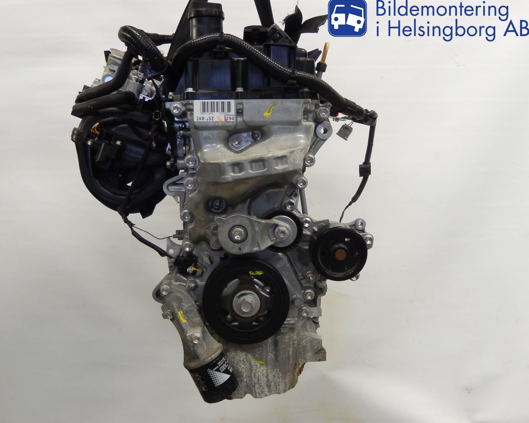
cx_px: 241
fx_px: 532
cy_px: 214
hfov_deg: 52.8
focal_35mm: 34
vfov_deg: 43.4
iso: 400
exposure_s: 1/25
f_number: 3.8
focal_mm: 5.7
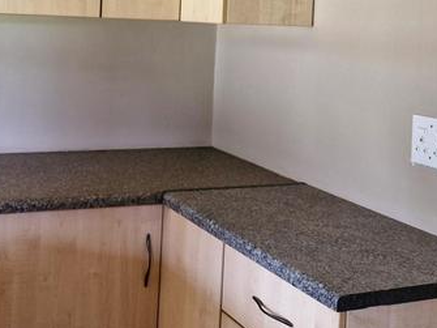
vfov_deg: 25.8
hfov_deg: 34.5
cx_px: 130
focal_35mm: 55
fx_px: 694
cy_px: 37
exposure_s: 1/100
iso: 320
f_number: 1.8
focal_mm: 5.54
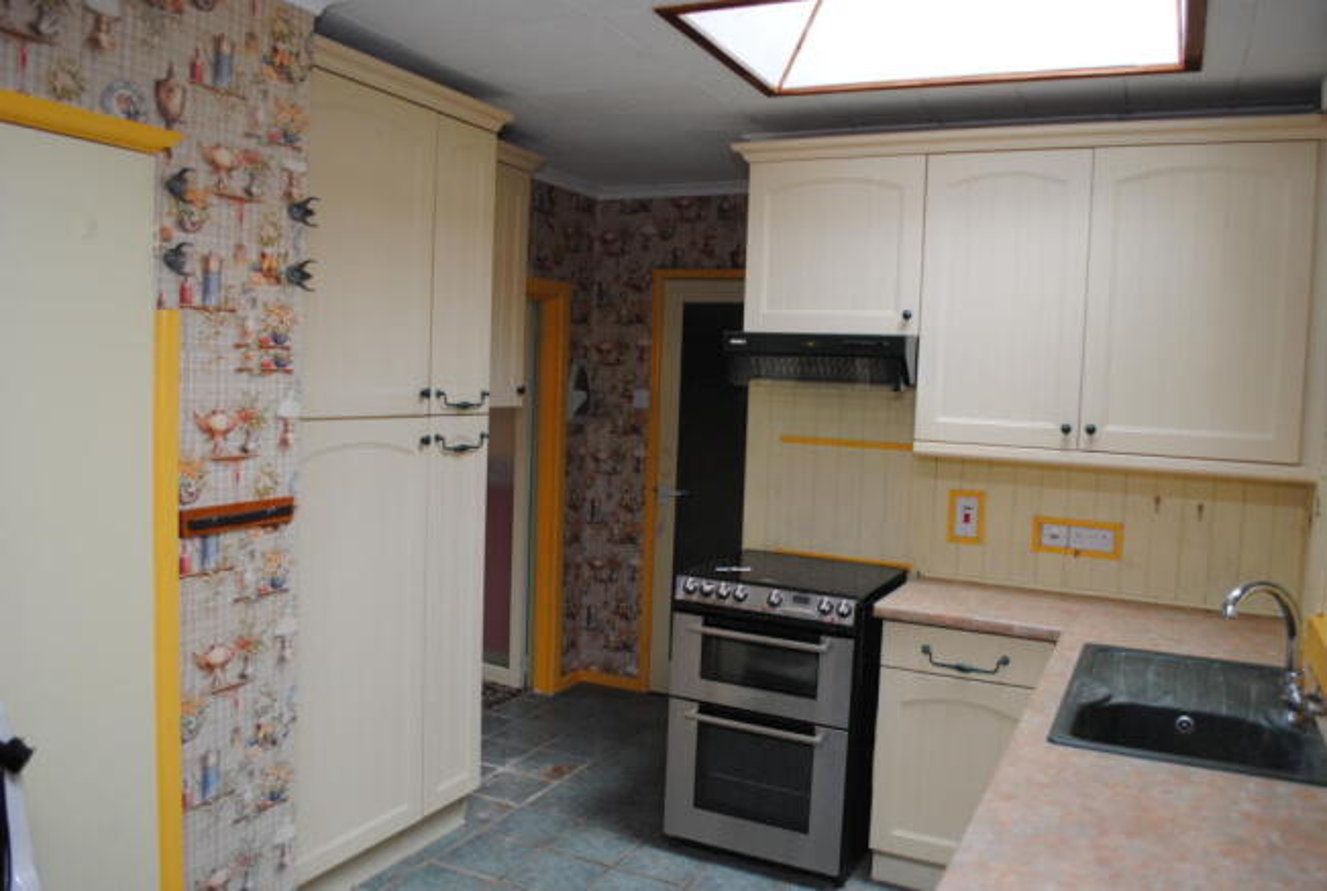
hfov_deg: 67.3
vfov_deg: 48.1
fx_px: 997
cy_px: 446
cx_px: 664
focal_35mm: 27
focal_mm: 18
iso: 200
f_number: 4
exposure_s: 1/60
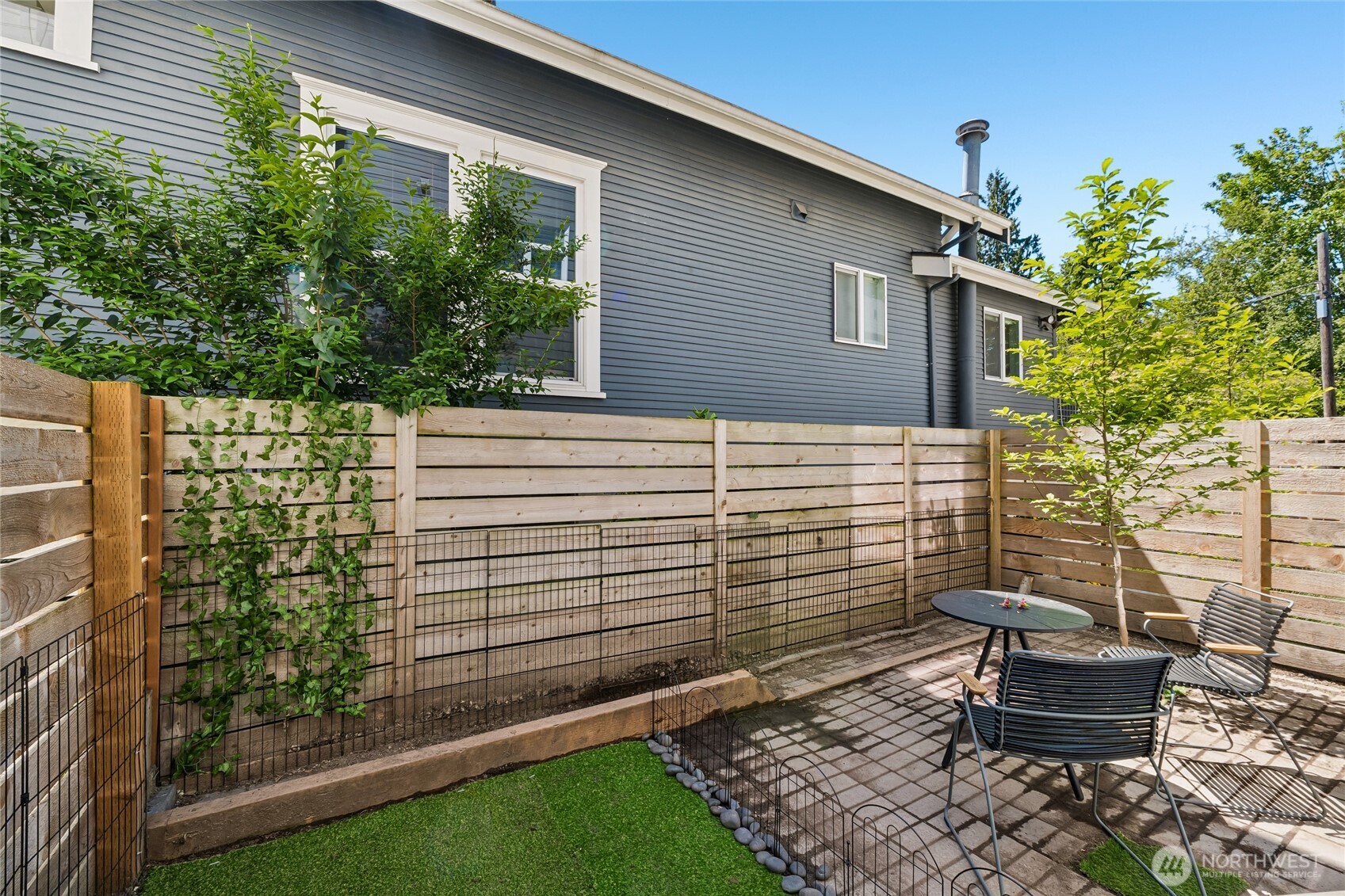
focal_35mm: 15
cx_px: 672
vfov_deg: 77.3
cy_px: 448
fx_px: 560
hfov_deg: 100.4
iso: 250
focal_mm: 10
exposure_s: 1/60
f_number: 9
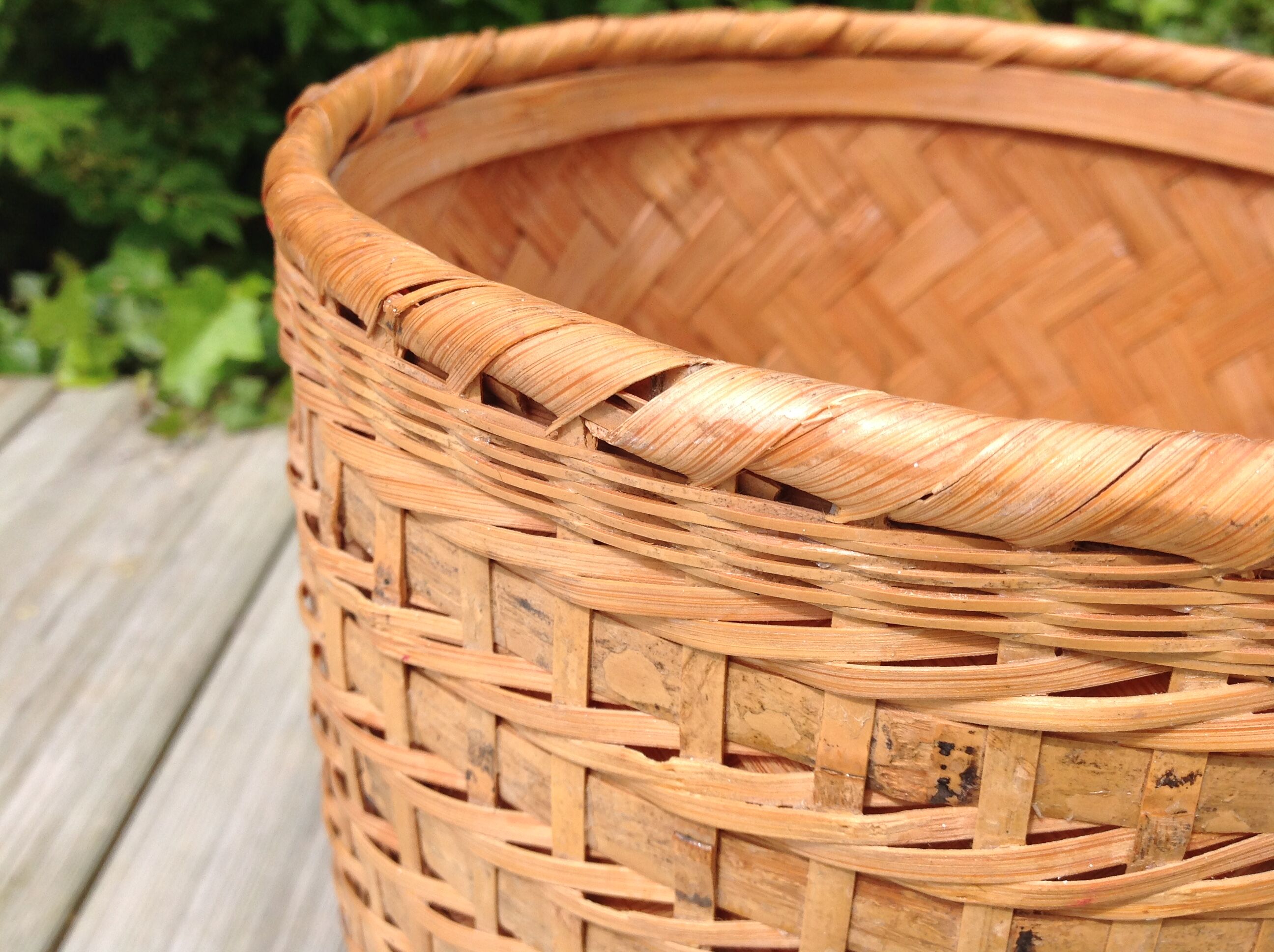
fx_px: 1286
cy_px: 476
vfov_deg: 40.6
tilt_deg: -28.3
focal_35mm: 35
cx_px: 637
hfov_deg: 52.7
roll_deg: -2.5
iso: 50
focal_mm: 4.28
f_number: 2.4
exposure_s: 1/840
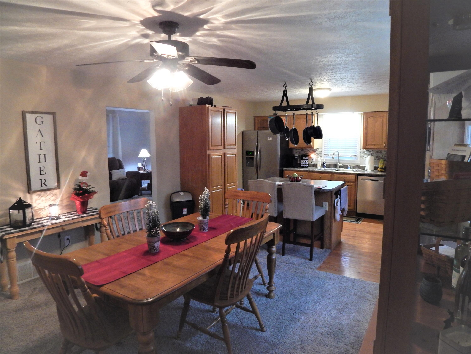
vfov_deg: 54.9
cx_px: 236
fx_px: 340
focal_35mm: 25
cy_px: 177
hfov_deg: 69.4
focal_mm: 4.5
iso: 360
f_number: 3.1
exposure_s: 1/30
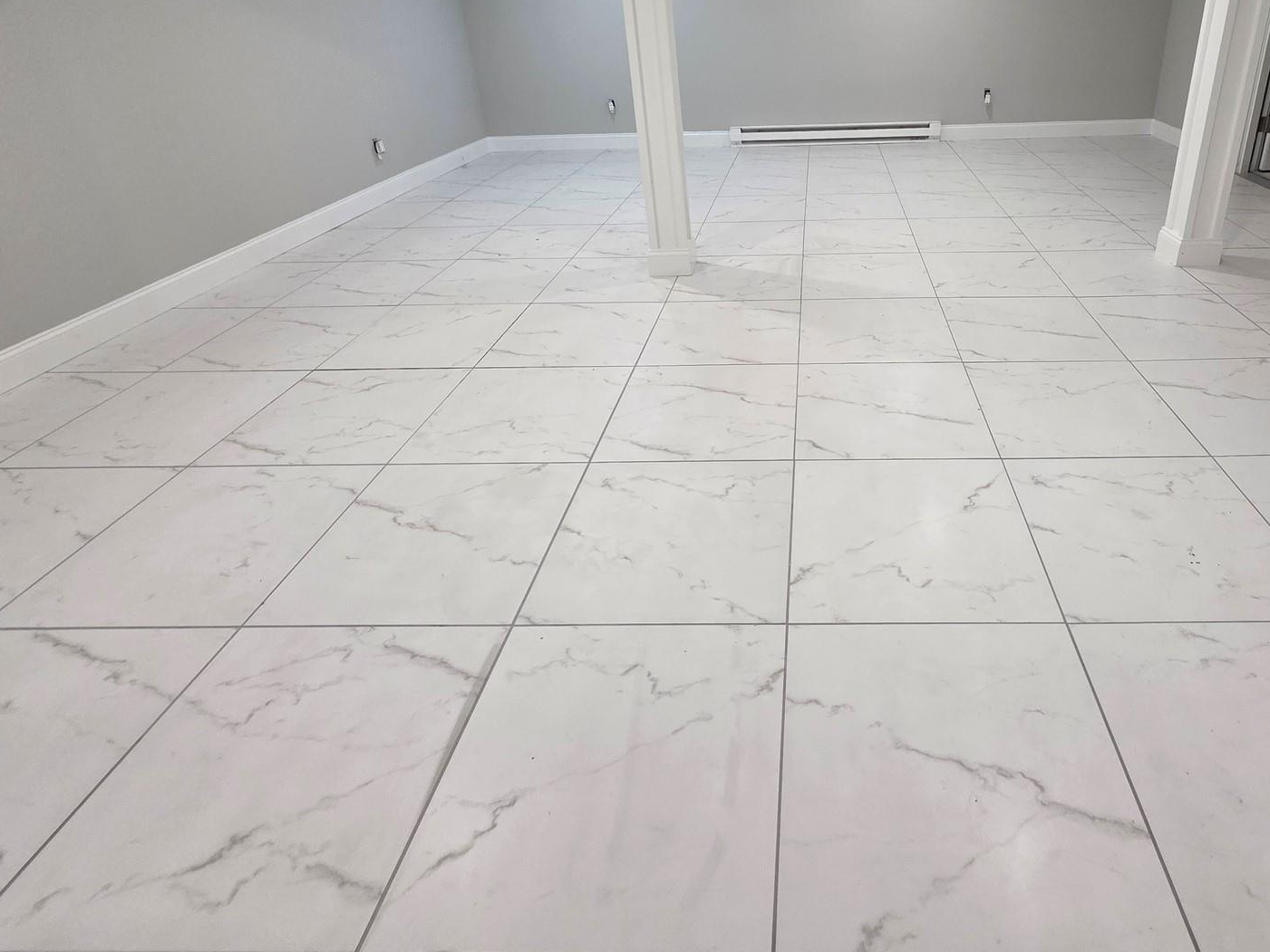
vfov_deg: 66.7
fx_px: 697
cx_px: 803
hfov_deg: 82.9
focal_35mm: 19
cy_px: 313
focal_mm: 2.2
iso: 250
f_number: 1.9
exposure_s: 1/120
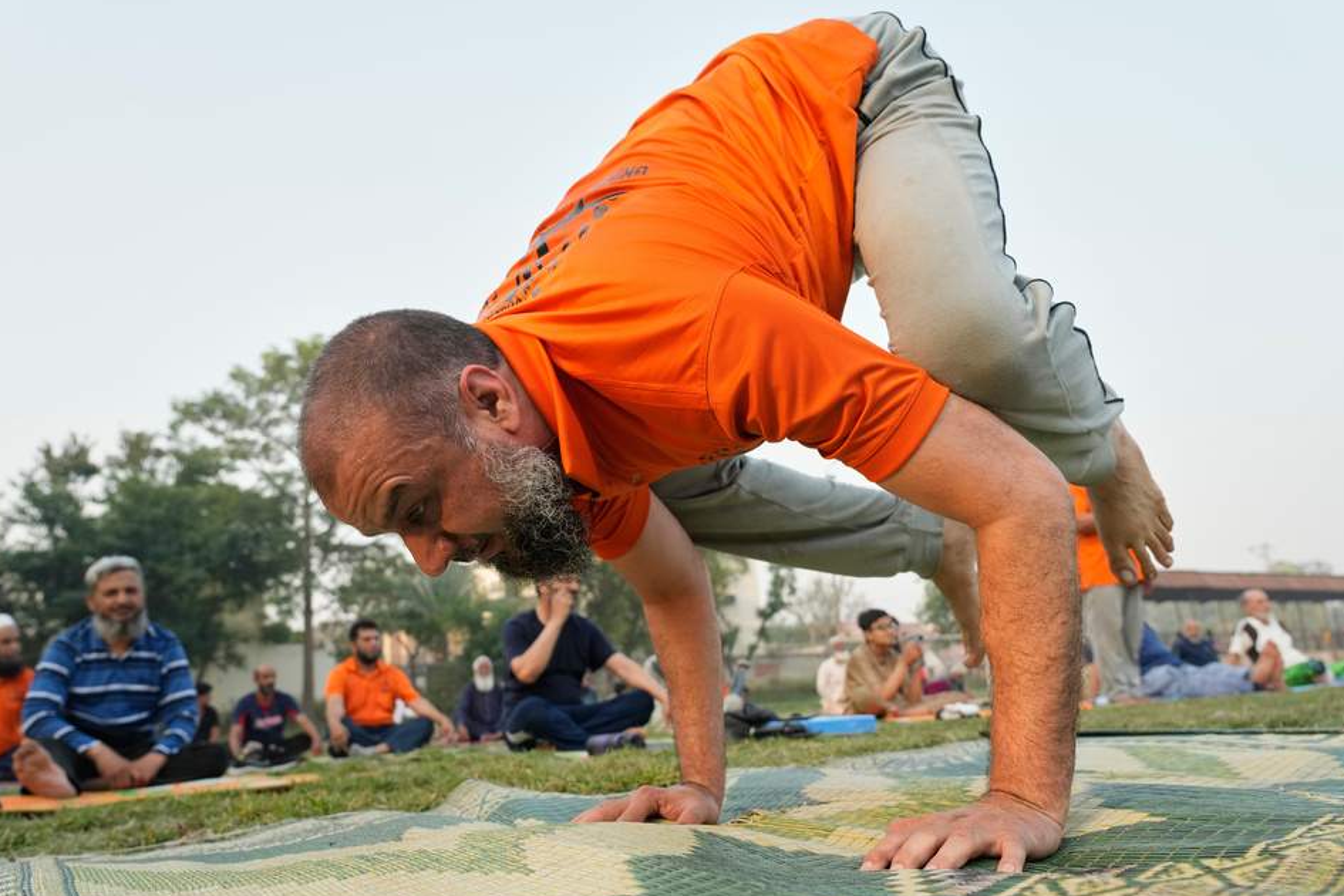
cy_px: 466
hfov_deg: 69.4
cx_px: 649
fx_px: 971
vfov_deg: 49.5
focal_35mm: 26
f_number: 5
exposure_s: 1/400
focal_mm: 24
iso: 800
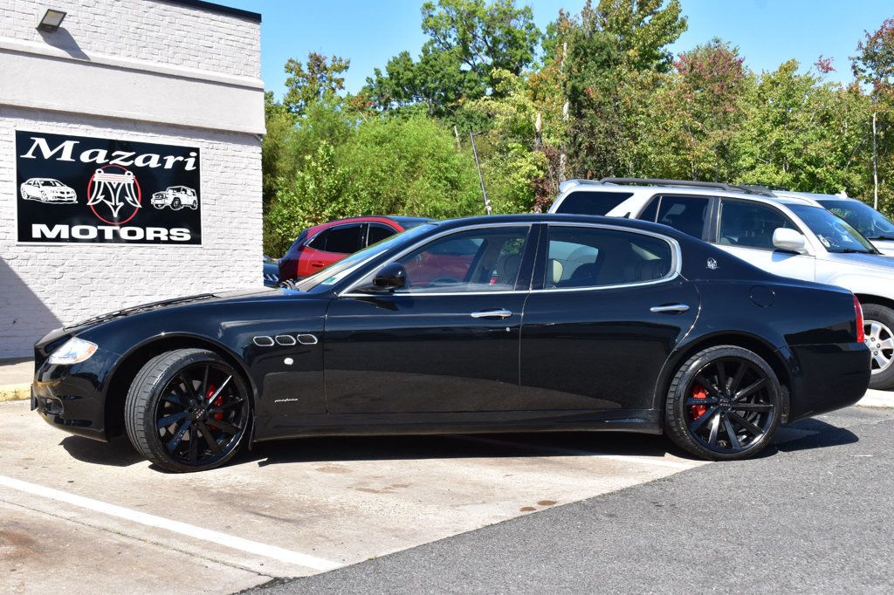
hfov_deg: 43.6
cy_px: 298
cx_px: 447
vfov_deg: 29.8
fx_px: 1117
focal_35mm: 45
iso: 400
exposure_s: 1/400
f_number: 11
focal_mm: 30
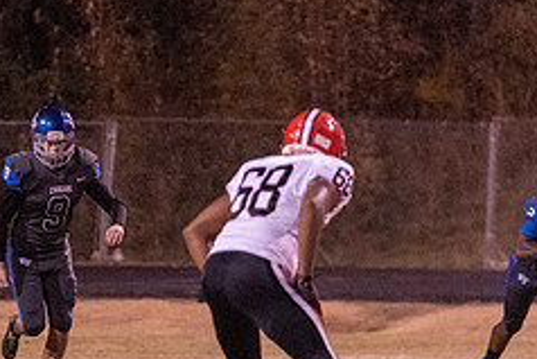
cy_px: 225
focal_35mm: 607
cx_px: -7
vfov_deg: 2.3
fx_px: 9060
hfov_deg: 3.4
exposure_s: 1/500
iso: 6400
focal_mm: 194
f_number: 3.2
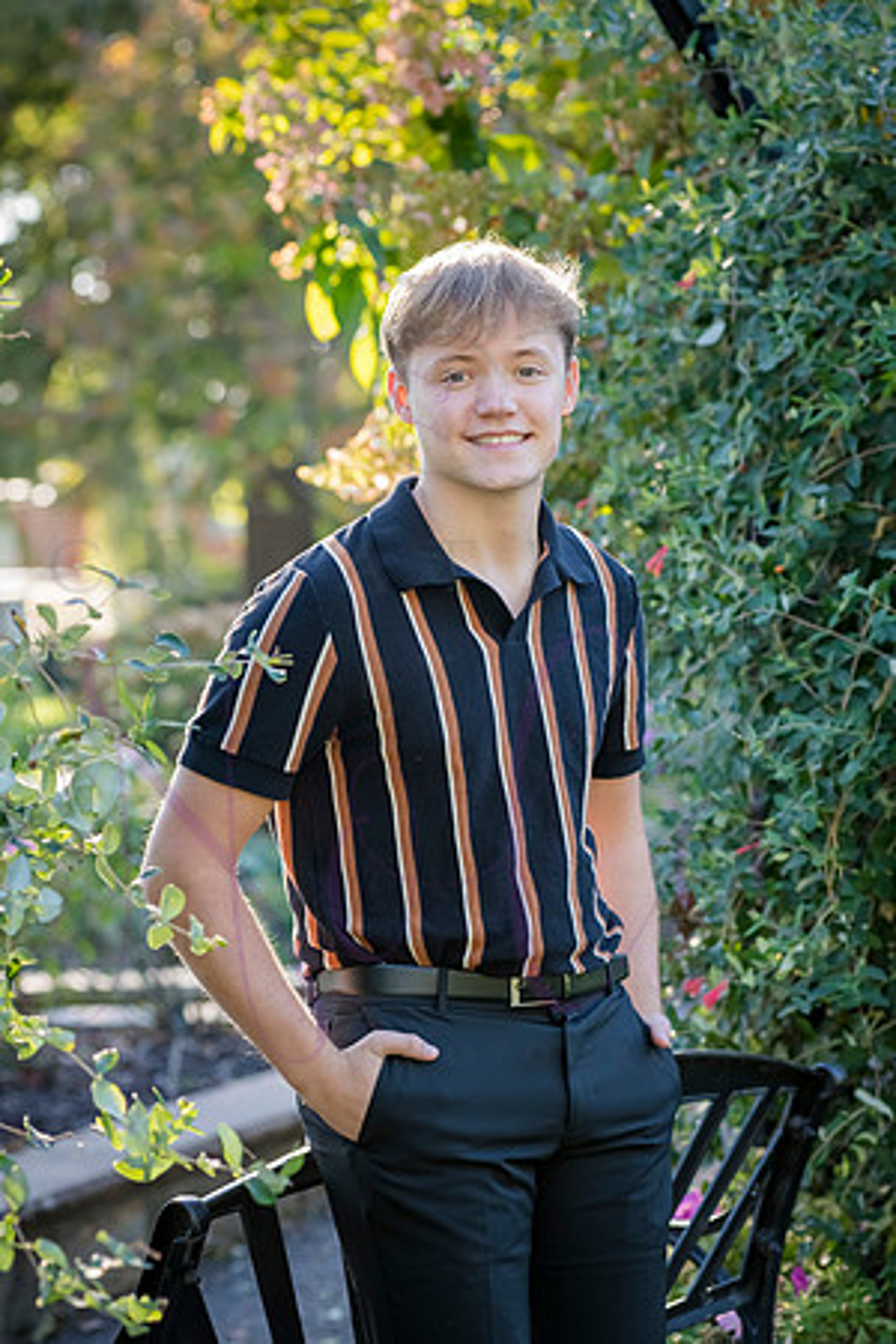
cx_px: 448
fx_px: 3434
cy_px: 672
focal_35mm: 92
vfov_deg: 22.1
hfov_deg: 14.9
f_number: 5
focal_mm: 92
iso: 800
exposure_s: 1/320
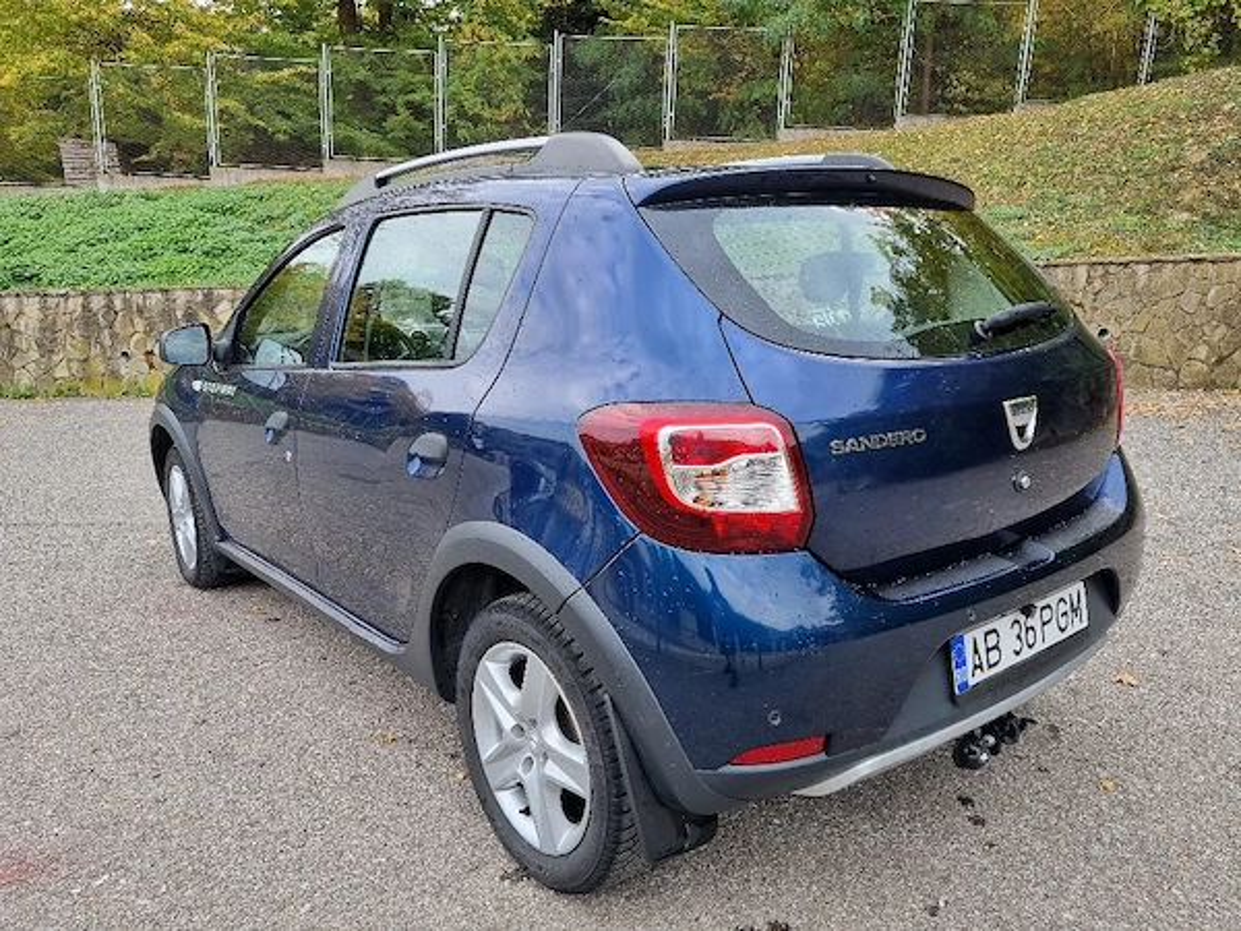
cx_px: 620
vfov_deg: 53.1
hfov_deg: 67.3
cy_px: 466
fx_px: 932
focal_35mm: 26
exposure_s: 1/294
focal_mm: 5.4
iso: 50
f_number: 1.8
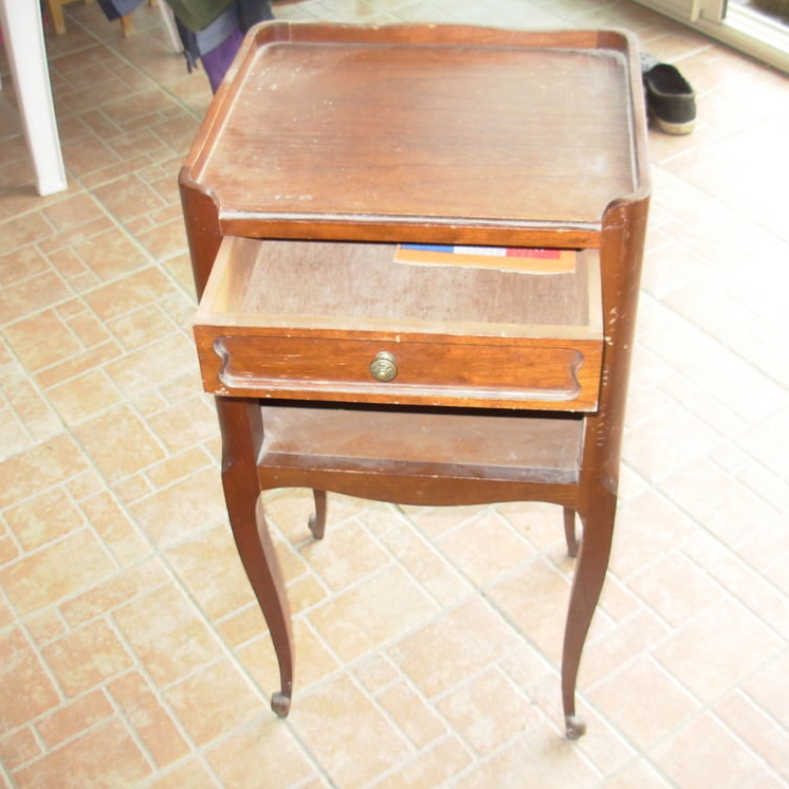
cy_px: 396
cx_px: 391
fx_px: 1160
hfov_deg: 37.6
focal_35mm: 45
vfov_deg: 37.6
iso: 50
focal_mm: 6.3
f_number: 2.9
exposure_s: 1/161
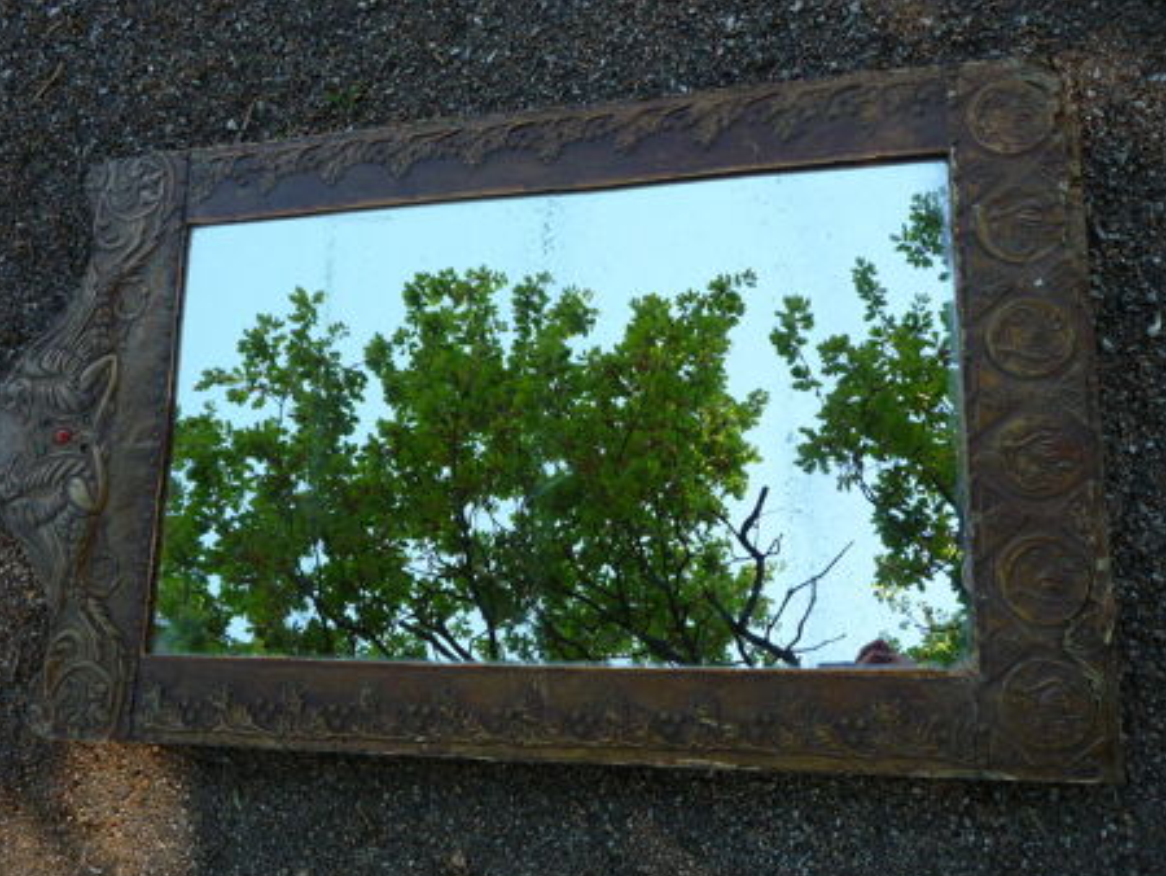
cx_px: 565
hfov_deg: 56.8
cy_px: 464
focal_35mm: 32
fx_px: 1078
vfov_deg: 44.2
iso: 100
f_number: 3.5
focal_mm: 5.2
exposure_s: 1/100
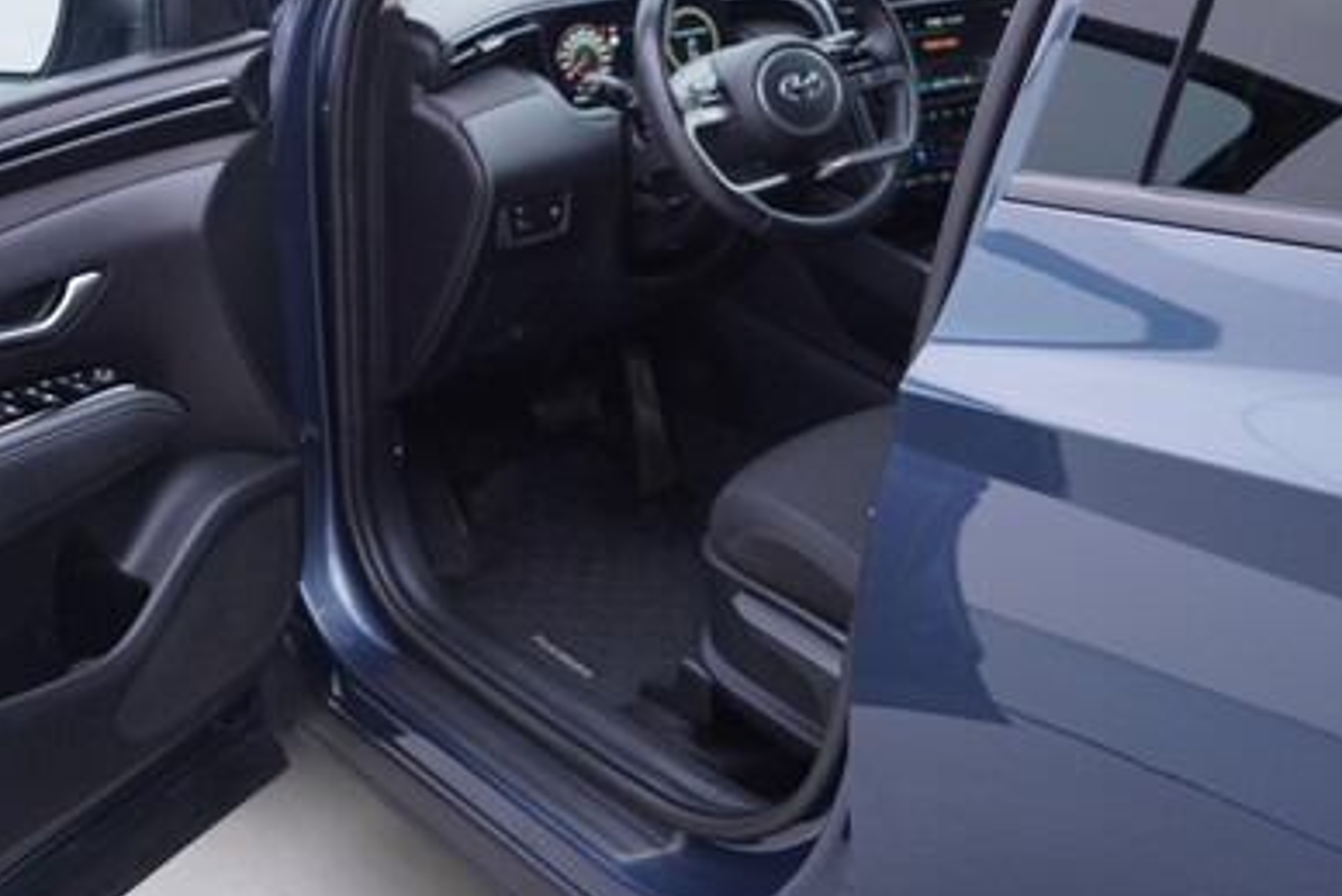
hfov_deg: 38.7
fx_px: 1902
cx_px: 533
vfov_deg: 26.3
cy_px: 275
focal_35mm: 51
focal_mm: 24
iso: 125
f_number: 2.8
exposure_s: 1/40
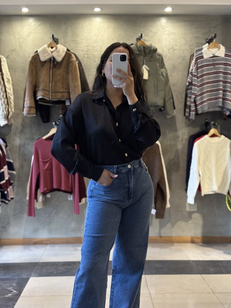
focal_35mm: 52
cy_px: 154
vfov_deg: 36.8
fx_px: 462
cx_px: 116
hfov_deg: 28.0
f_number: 1.6
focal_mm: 5.96
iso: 125
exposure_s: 1/50
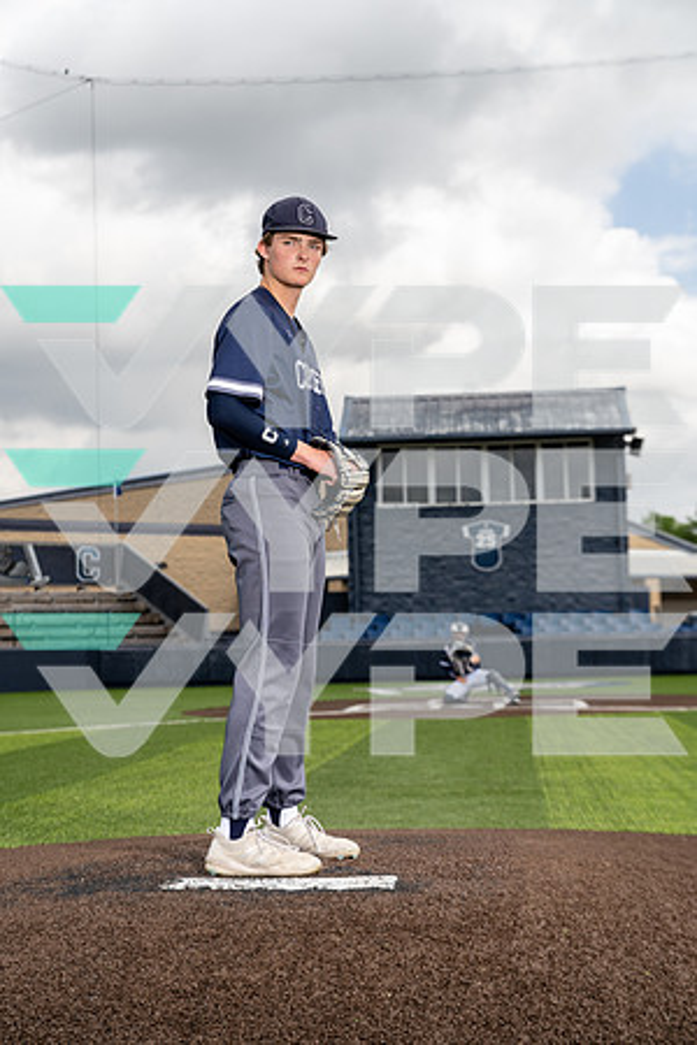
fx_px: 1597
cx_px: 348
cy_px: 522
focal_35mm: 55
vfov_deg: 36.2
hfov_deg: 24.6
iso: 250
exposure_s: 1/1250
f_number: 4
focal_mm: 55
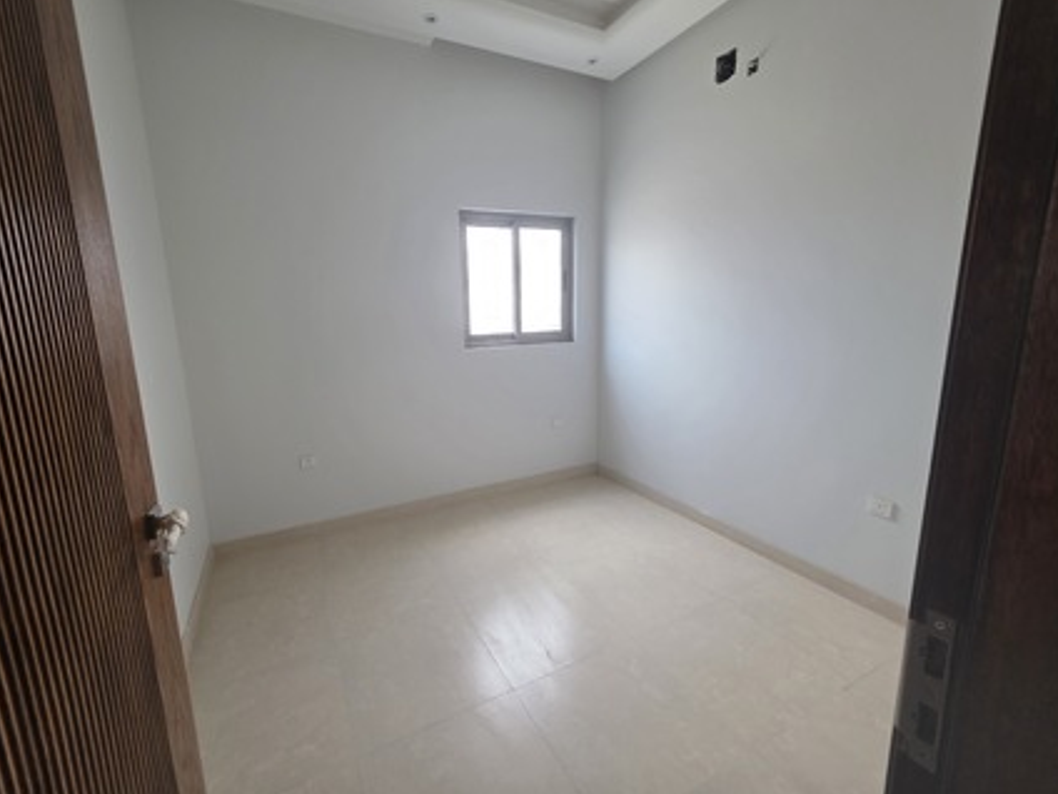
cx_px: 505
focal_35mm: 14
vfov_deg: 85.7
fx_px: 428
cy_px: 388
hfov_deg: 102.0
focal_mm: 2.2
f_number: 1.9
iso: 160
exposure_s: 1/100
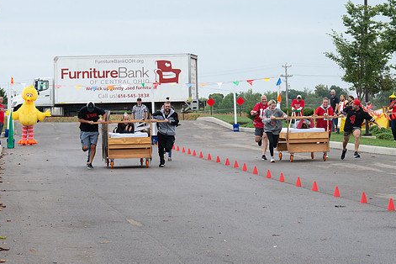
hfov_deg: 11.5
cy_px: 118
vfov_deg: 7.7
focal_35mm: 179
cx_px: 238
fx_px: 1969
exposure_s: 1/250
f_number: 10
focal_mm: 122
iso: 640
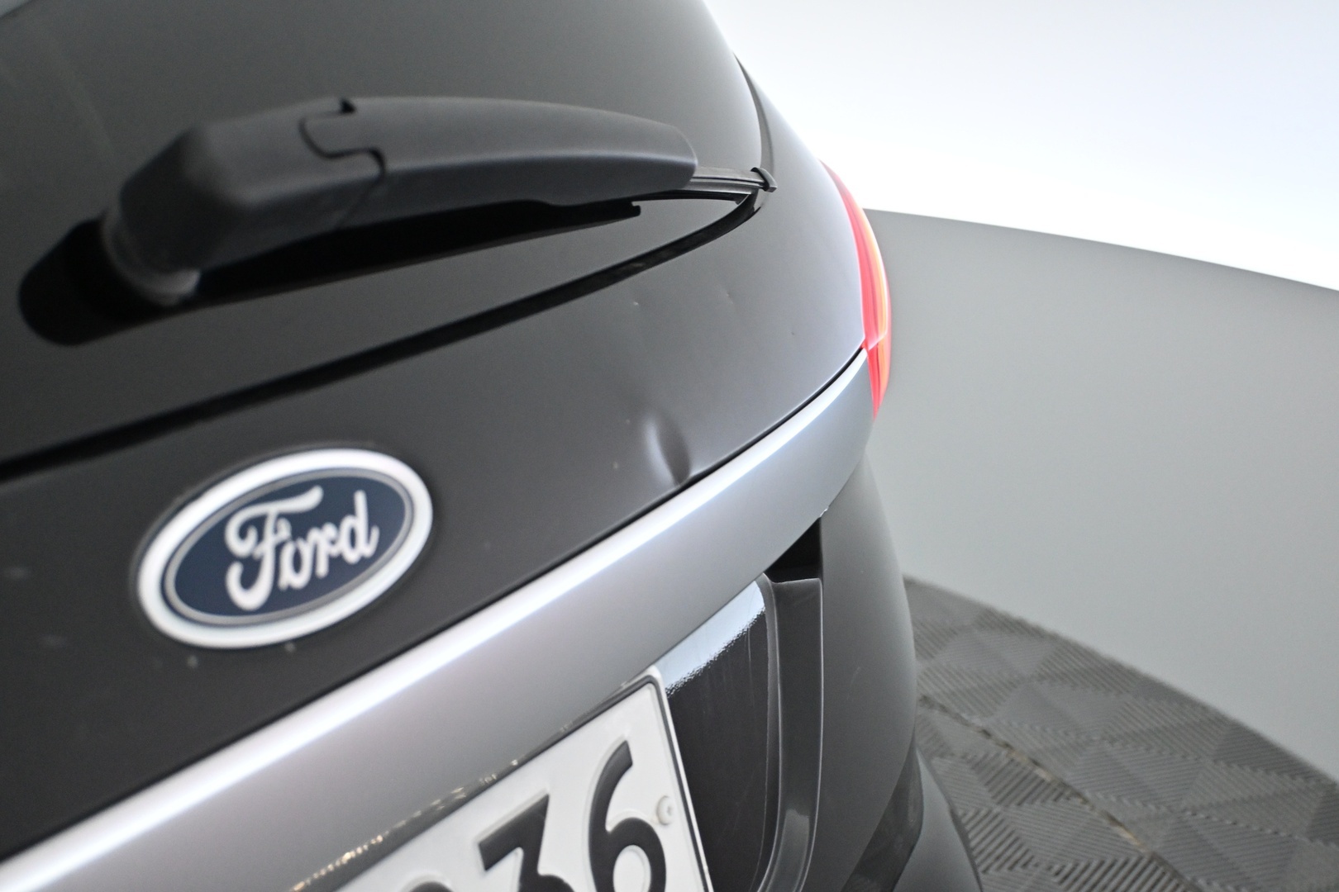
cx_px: 670
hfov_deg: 43.0
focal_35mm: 46
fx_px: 1702
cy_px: 446
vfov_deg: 29.4
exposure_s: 1/125
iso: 2800
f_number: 4.8
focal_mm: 30.5
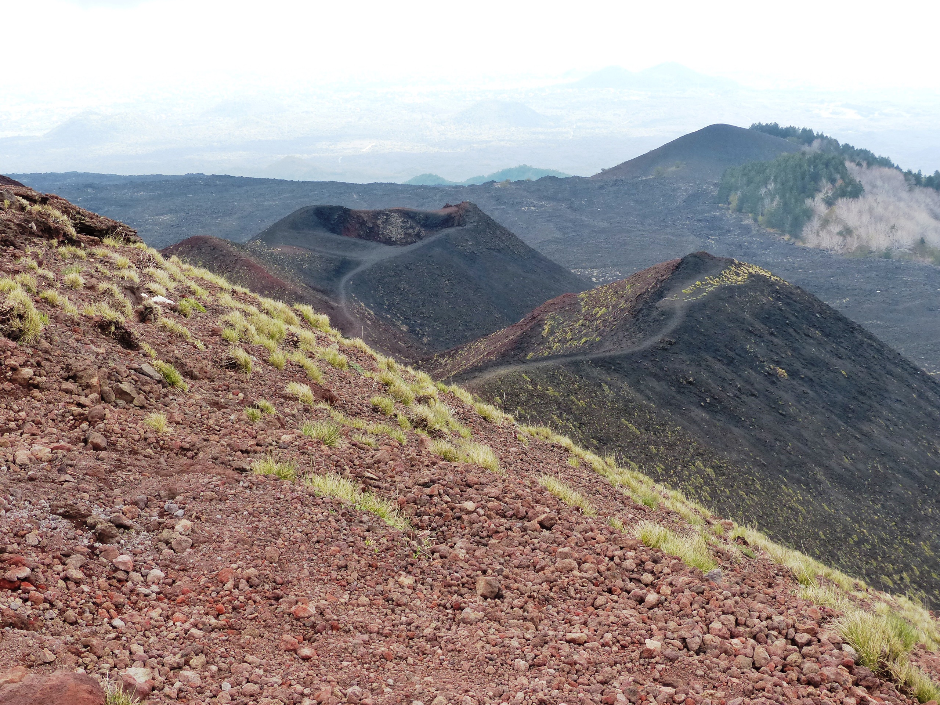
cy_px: 352
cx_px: 470
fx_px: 1412
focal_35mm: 52
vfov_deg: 28.0
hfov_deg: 36.8
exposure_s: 1/125
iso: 160
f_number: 4
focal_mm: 9.4
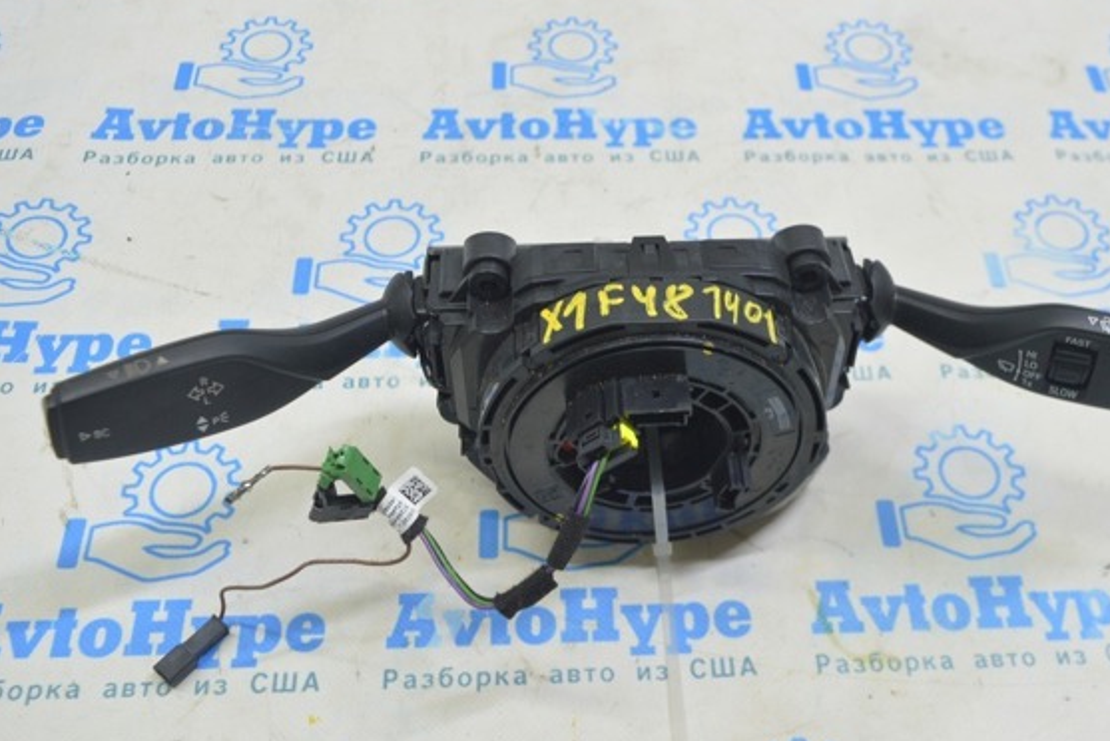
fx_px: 1221
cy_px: 407
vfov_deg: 33.8
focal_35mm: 40
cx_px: 636
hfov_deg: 48.7
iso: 400
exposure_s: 1/20
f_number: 5.6
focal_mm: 23
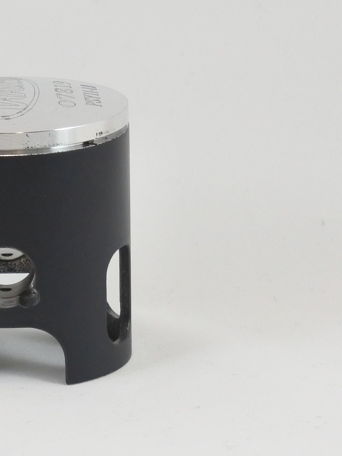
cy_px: 228
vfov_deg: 16.8
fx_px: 1541
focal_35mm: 117
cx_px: 8
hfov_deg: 12.5
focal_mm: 30
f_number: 5.6
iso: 640
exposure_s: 1/125
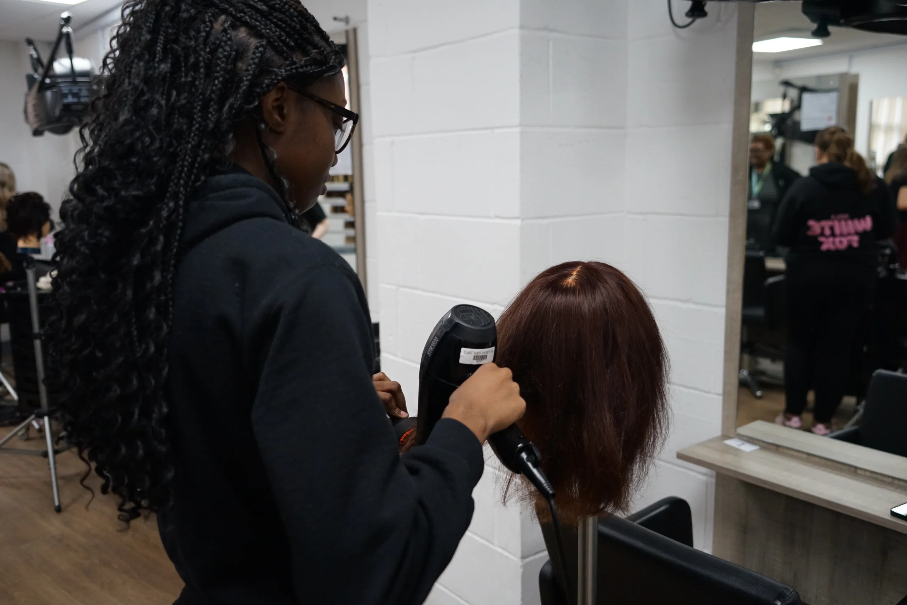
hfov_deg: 60.3
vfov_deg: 42.3
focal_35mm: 31
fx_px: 781
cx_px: 454
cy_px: 302
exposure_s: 1/160
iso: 2000
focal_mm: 31
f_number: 4
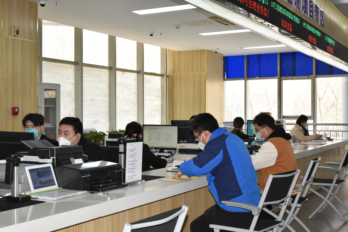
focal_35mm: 48
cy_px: 116
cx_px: 174
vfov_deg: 28.1
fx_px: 464
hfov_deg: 41.1
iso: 4000
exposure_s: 1/125
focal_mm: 48
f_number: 14
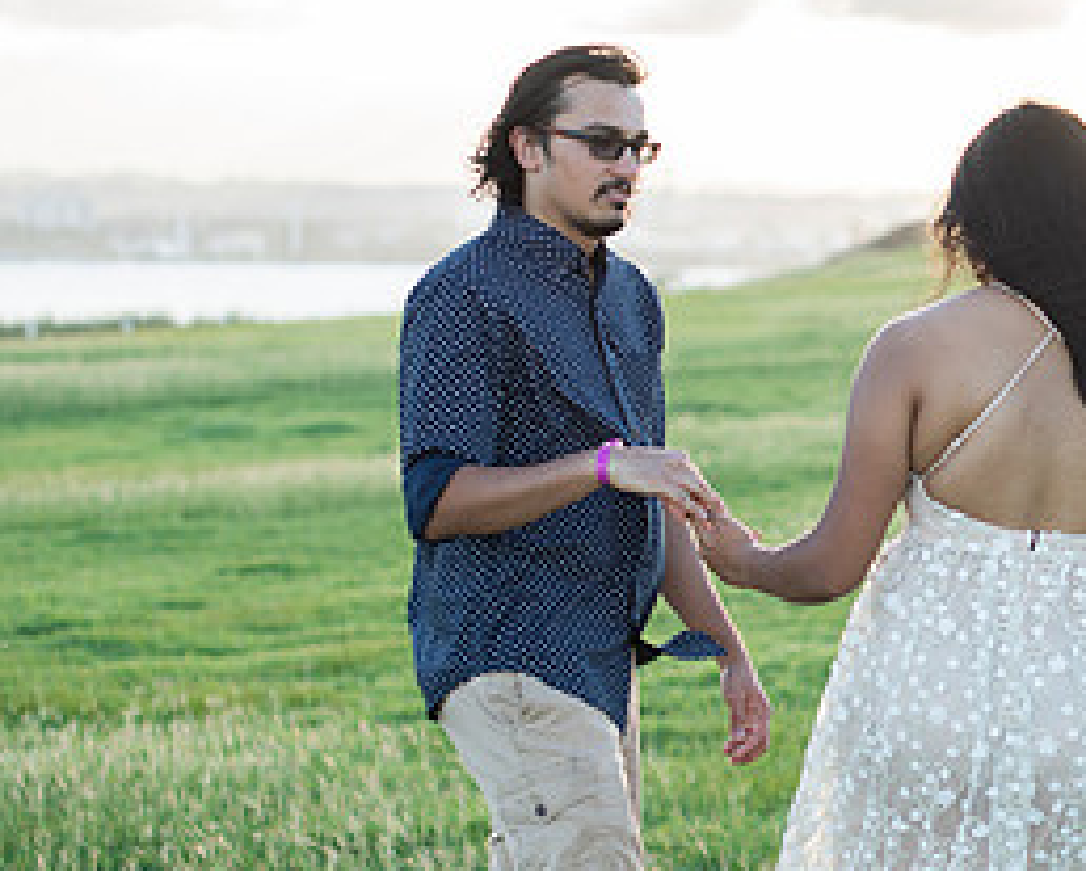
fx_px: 3765
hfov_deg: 16.2
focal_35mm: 117
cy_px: 420
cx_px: 973
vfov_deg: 13.2
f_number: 2.2
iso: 100
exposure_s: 1/640
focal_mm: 50
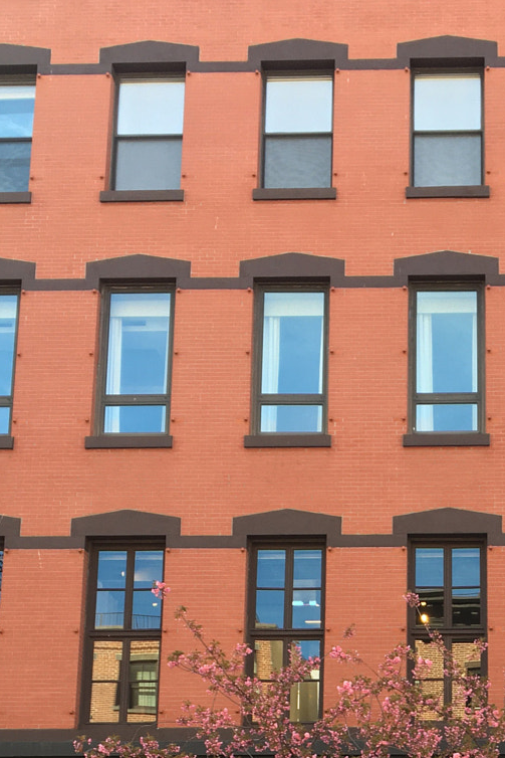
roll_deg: +0.7
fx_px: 1346
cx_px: 455
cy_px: 747
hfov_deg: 20.8
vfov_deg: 29.5
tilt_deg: +13.3
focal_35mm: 64
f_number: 2.2
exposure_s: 1/120
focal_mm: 4.15
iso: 25
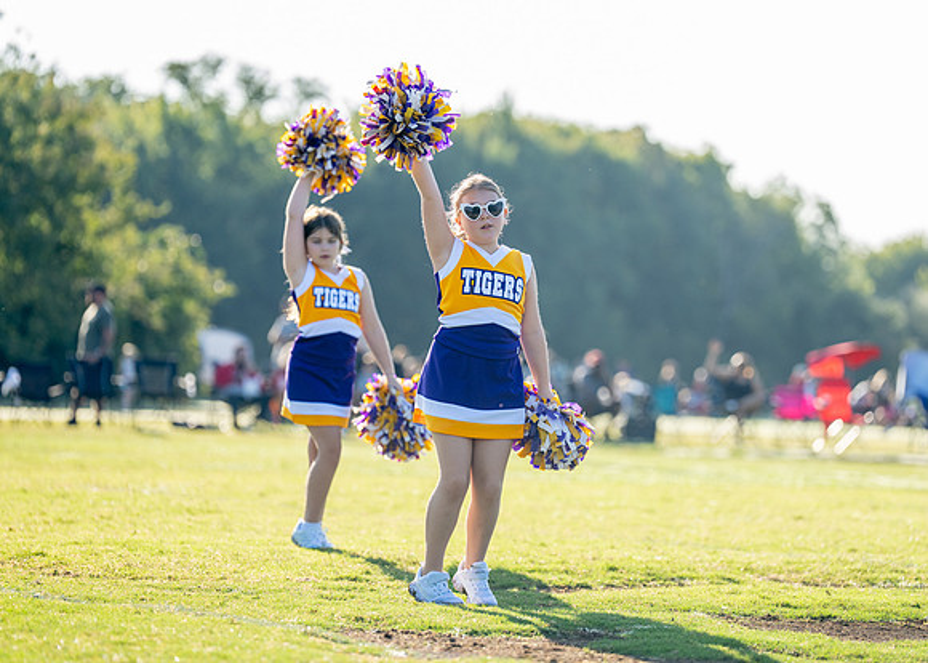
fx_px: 4349
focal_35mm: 165
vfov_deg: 8.7
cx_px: 493
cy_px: 331
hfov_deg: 12.2
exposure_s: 1/2000
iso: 400
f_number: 2.8
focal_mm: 151
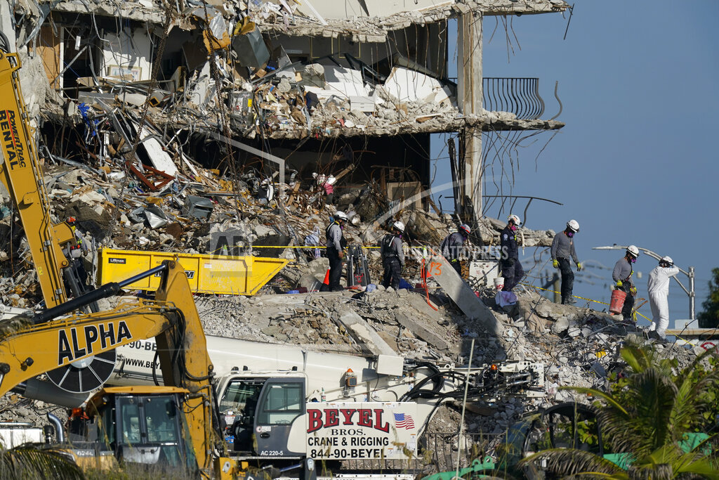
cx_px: 360
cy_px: 240
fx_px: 16778
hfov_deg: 2.5
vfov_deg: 1.6
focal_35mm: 840
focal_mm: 840
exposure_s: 1/4000
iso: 500
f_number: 5.6
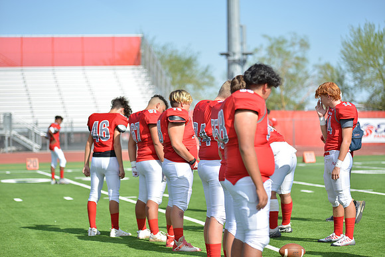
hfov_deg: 17.1
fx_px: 1284
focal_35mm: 120
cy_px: 128
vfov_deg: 11.4
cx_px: 192
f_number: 2.8
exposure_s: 1/1600
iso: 100
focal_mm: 120
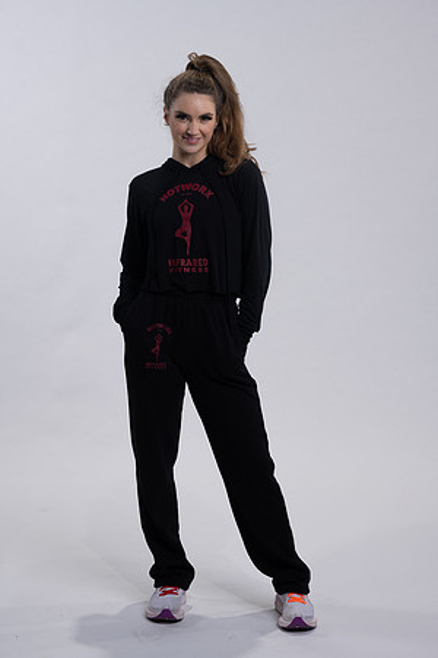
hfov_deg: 16.1
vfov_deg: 23.9
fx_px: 1551
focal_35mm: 85
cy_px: 329
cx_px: 219
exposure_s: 1/125
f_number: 4
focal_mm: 85
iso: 125
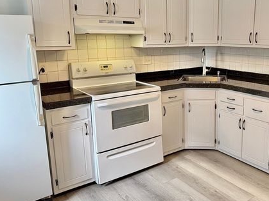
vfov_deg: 41.7
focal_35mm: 34
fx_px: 264
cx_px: 184
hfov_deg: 52.7
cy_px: 85
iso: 160
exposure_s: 1/120
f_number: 1.78
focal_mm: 6.76
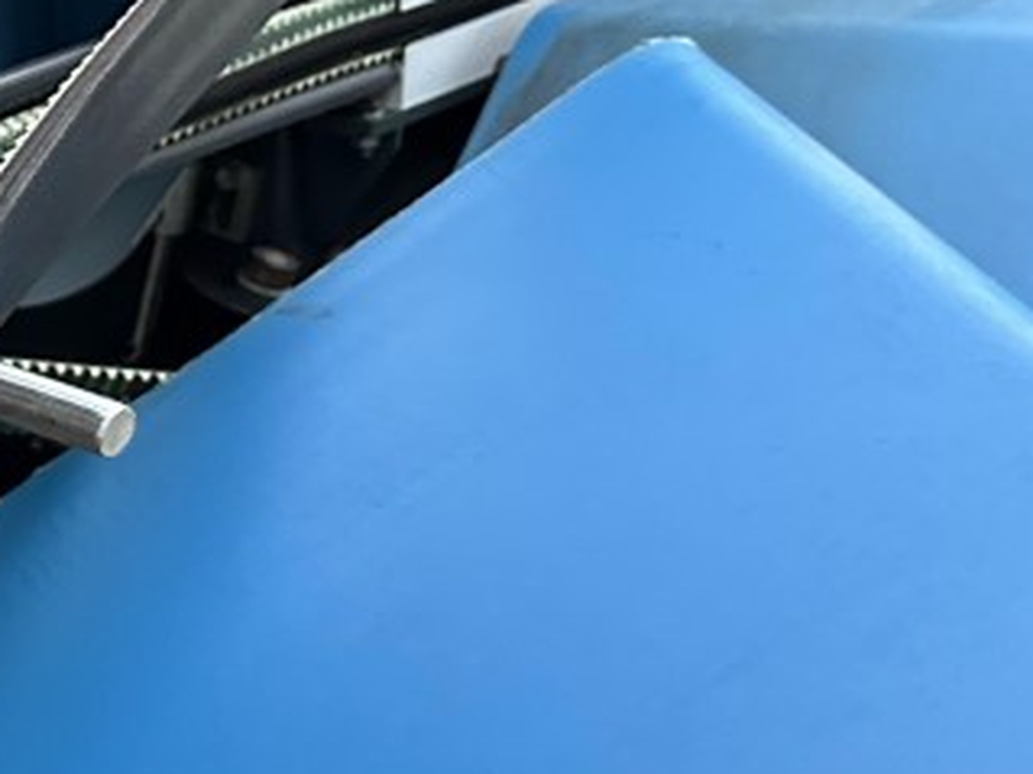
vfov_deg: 18.6
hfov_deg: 21.7
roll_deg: -0.9
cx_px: -460
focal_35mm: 77
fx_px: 2297
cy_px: 768
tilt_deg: -32.6
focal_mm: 6.86
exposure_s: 1/50
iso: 640
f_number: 1.78
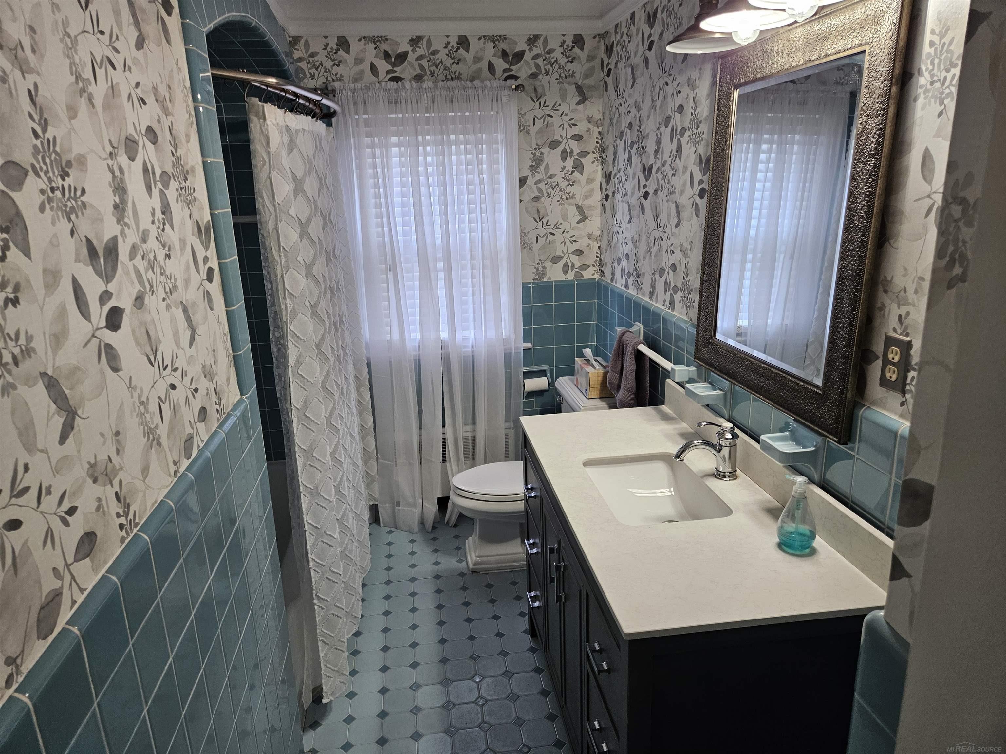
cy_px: 377
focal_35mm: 23
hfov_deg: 73.9
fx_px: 668
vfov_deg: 58.9
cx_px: 503
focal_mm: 5.4
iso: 200
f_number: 1.8
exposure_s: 1/120
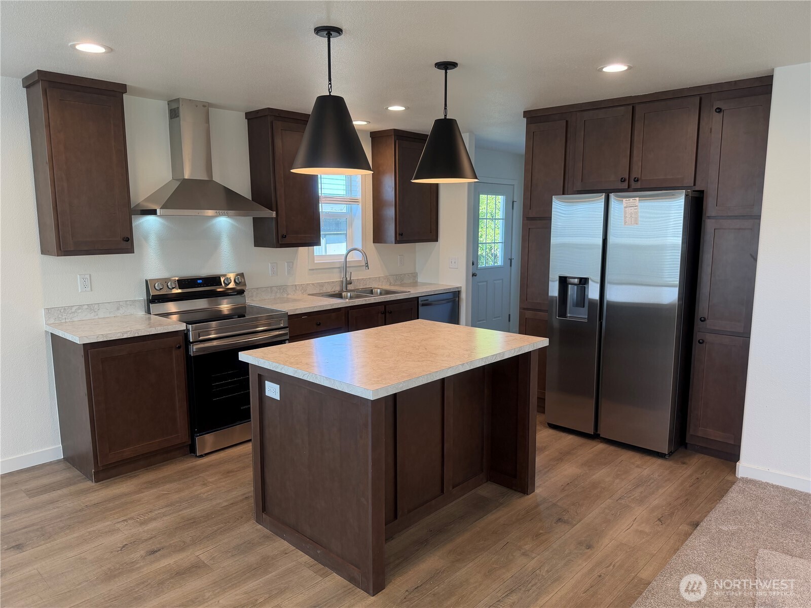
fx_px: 562
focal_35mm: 24
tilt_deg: -8.3
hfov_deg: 71.6
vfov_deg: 56.8
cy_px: 304
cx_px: 406
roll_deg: -0.1
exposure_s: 1/162
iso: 125
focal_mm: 6.76
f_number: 1.78
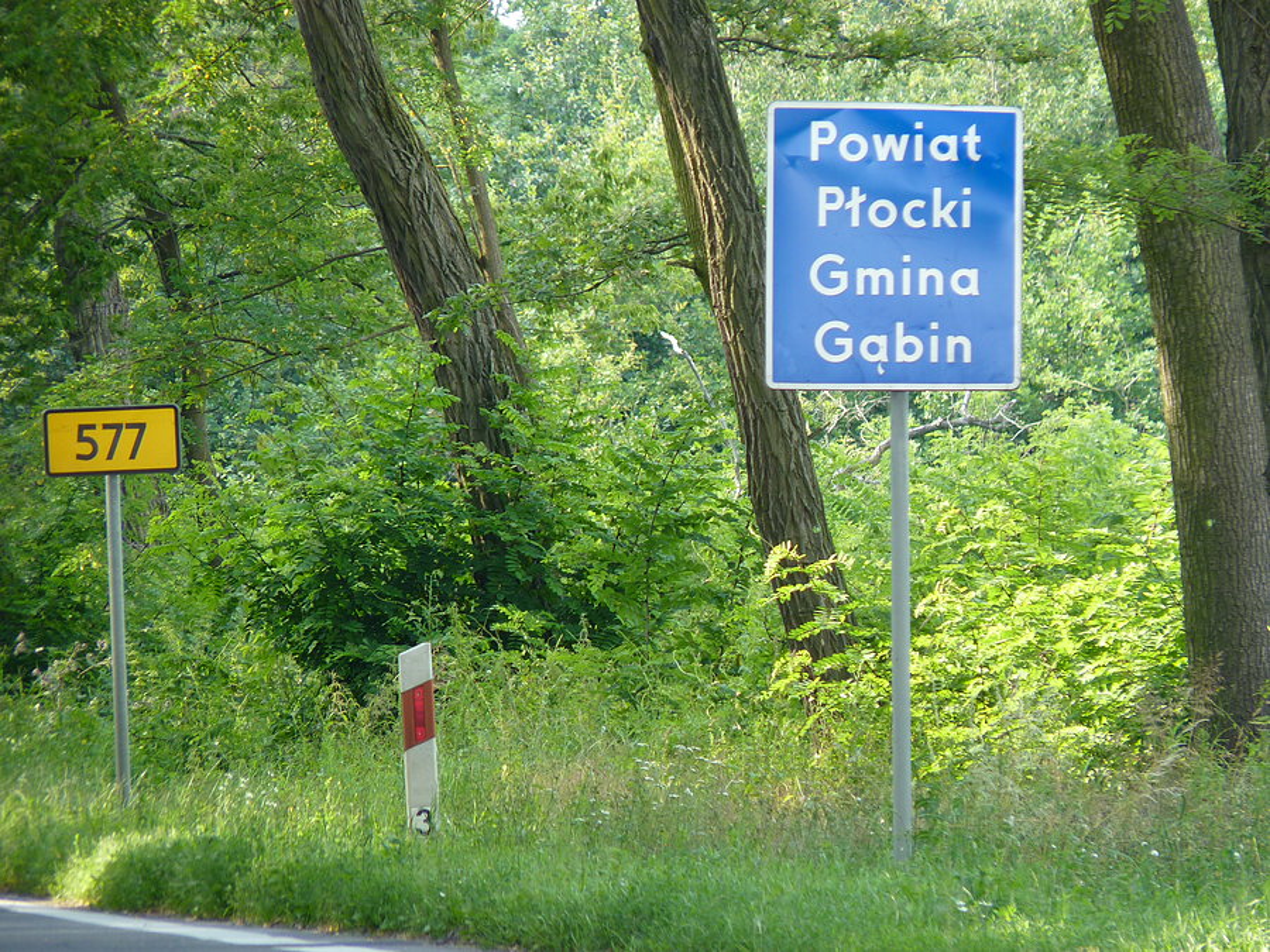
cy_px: 476
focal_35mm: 363
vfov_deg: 4.1
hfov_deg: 5.5
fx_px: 13318
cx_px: 635
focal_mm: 64.6
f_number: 3.7
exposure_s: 1/80
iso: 100
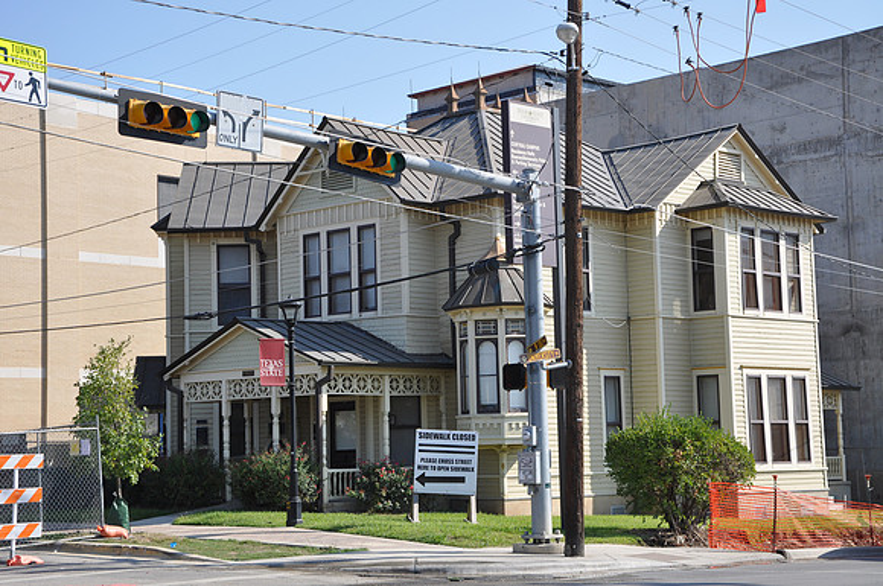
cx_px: 442
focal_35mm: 68
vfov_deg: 20.1
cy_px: 293
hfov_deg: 29.9
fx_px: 1653
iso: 200
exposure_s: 1/250
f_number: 8
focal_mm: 45
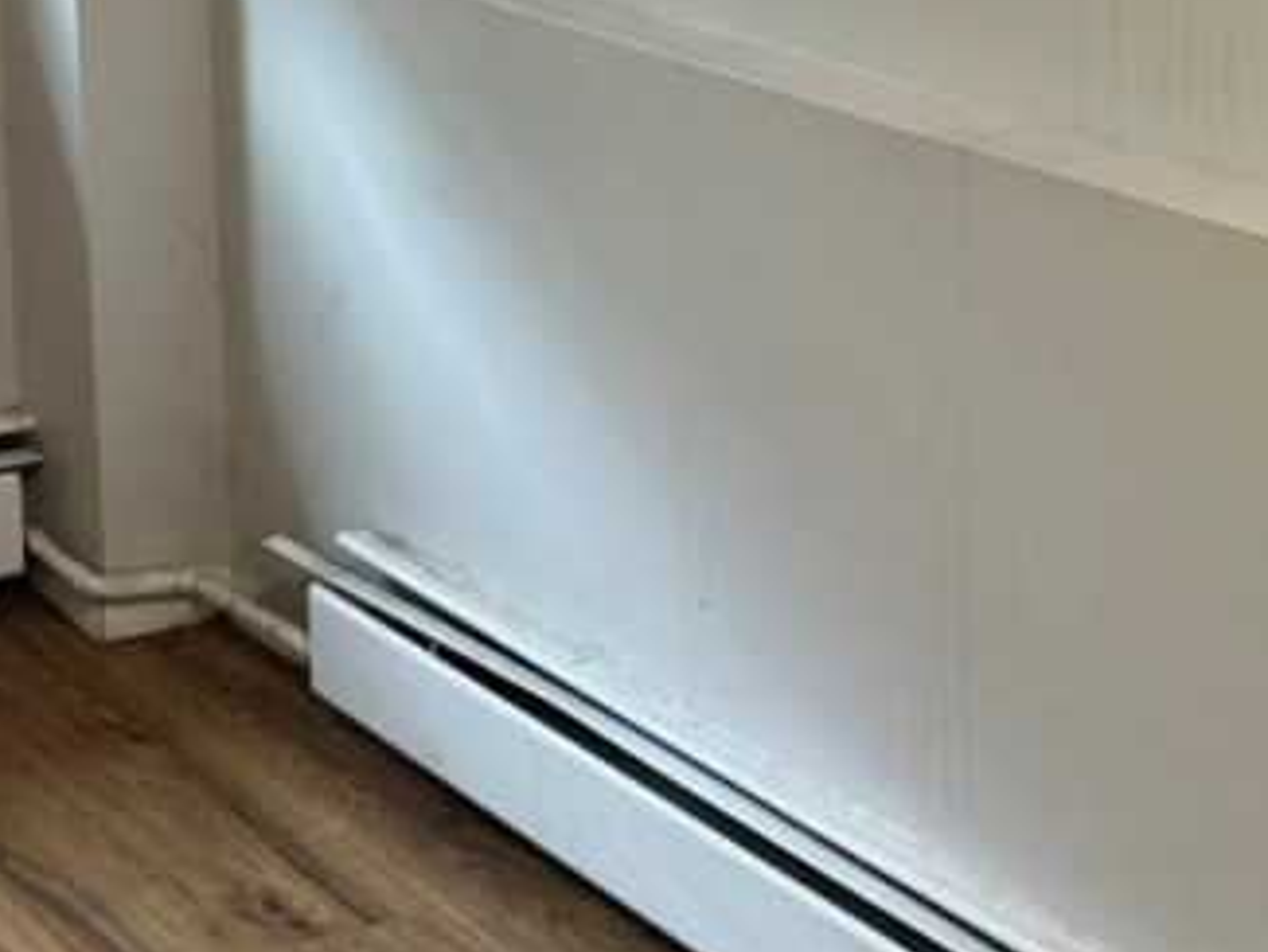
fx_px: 3005
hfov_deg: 20.4
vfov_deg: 16.8
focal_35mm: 82
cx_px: -644
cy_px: -343
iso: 80
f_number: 1.5
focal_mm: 5.7
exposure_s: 1/60
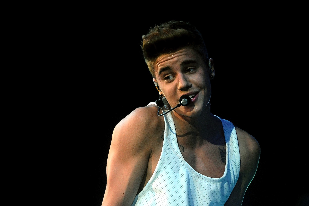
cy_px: 103
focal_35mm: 500
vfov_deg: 2.7
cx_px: 154
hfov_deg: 4.1
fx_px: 4289
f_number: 4
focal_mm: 500
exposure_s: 1/2000
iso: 4000
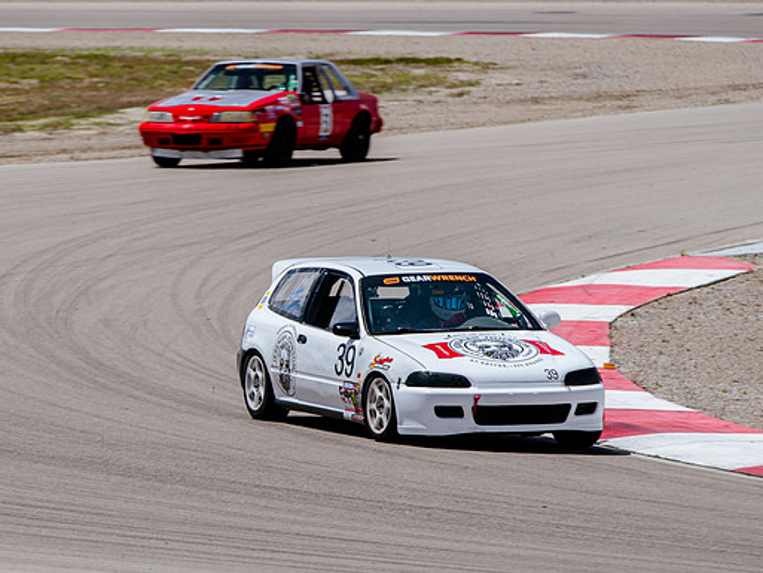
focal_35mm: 436
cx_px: 335
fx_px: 9612
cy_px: 326
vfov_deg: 3.4
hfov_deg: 4.5
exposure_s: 1/320
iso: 31
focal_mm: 270
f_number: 5.6
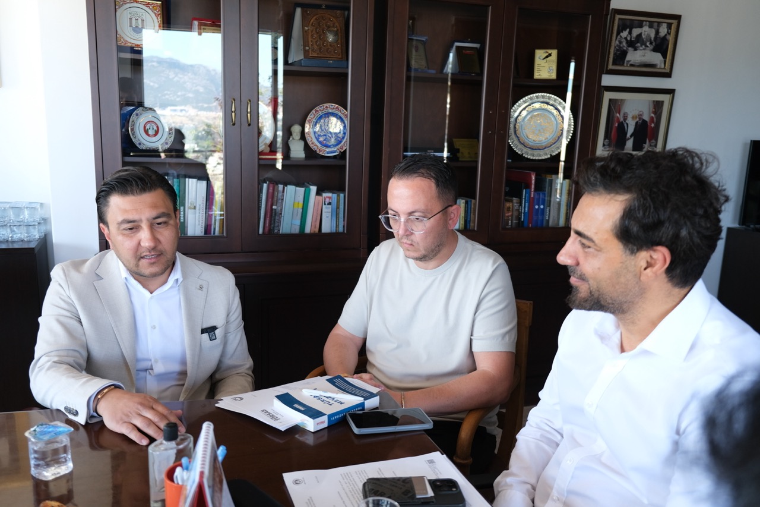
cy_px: 254
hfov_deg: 63.7
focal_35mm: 29
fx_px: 612
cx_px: 380
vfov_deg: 45.0
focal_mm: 19.6
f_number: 2.8
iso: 500
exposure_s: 1/125
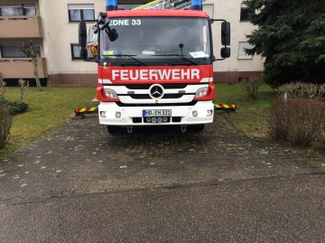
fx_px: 272
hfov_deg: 61.7
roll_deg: +1.6
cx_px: 162
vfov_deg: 48.1
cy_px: 122
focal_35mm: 29
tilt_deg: -13.8
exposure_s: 1/105
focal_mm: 4.15
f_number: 2.2
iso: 32
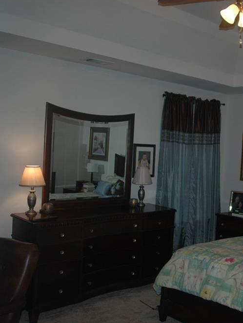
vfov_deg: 46.8
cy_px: 160
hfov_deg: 34.6
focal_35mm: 40
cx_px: 203
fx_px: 374
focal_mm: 18
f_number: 2.8
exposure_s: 1/60
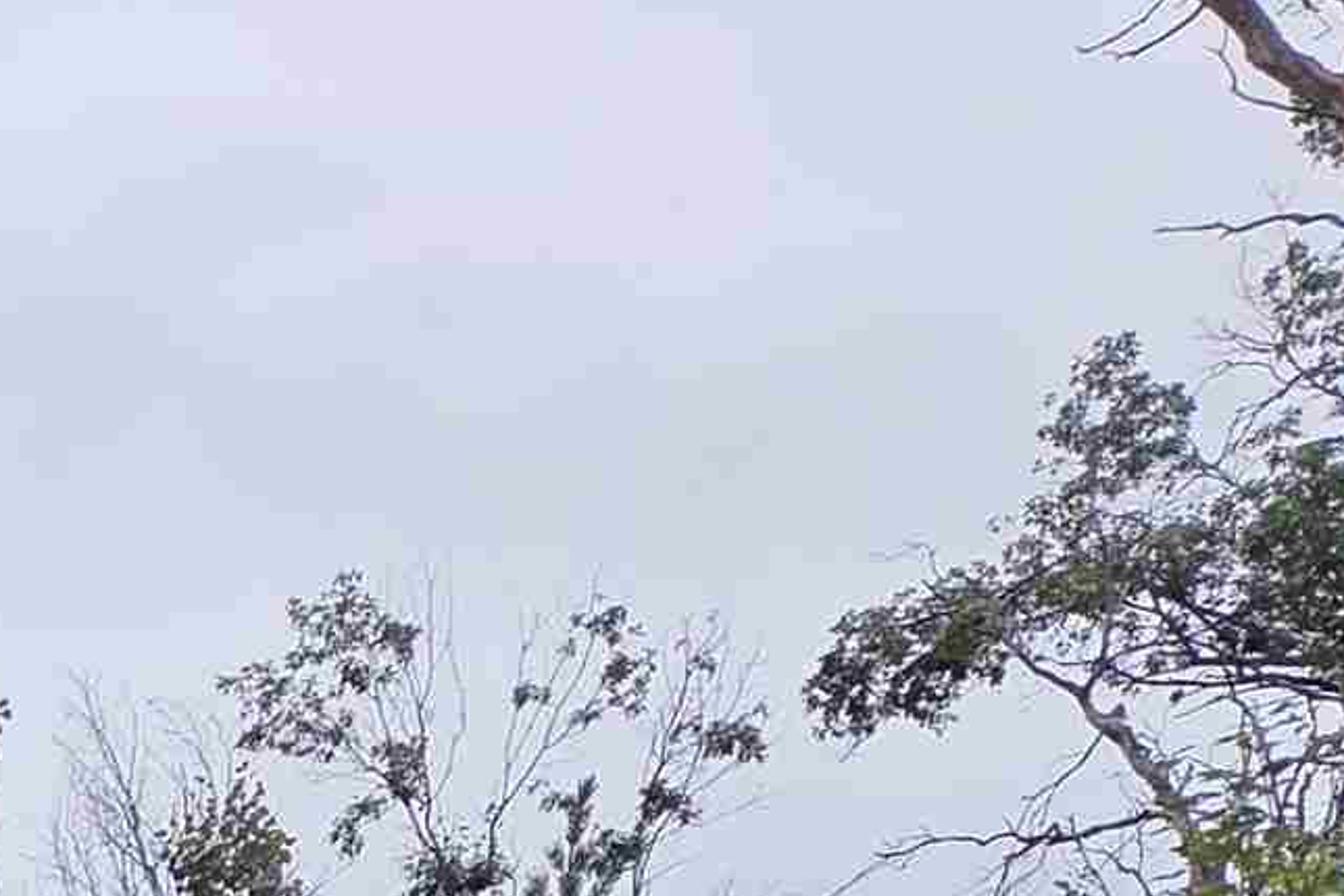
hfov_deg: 14.3
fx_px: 4256
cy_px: 2196
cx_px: -1498
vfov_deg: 10.3
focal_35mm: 114
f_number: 1.8
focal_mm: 5.4
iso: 80
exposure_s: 1/565
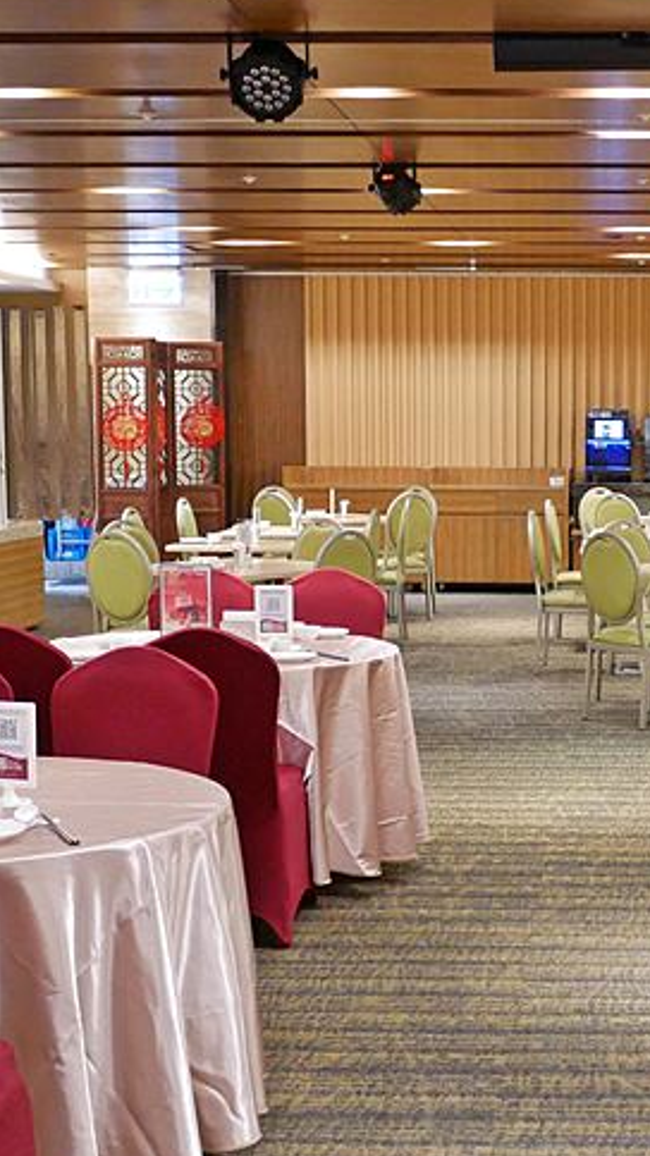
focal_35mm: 63
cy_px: 670
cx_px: 617
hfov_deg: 18.7
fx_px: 1932
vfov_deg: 33.3
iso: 2000
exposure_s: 1/60
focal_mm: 14
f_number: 2.5
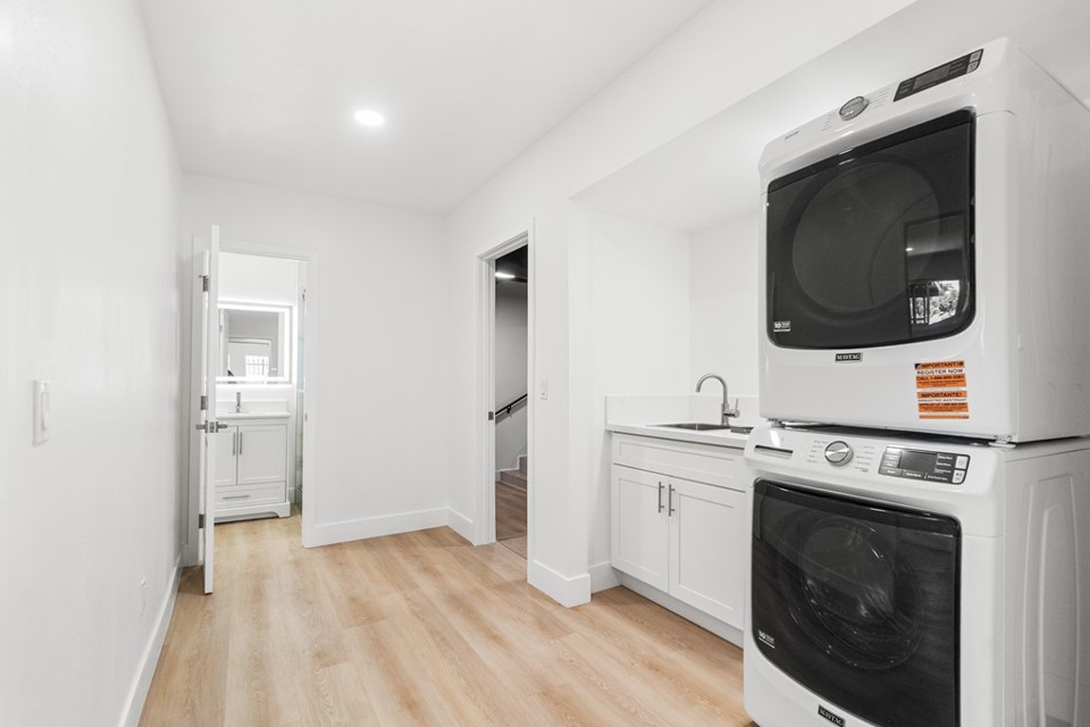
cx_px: 577
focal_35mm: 16
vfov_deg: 73.7
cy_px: 367
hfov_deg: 96.6
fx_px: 484
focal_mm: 10
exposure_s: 1/15
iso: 320
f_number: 7.1
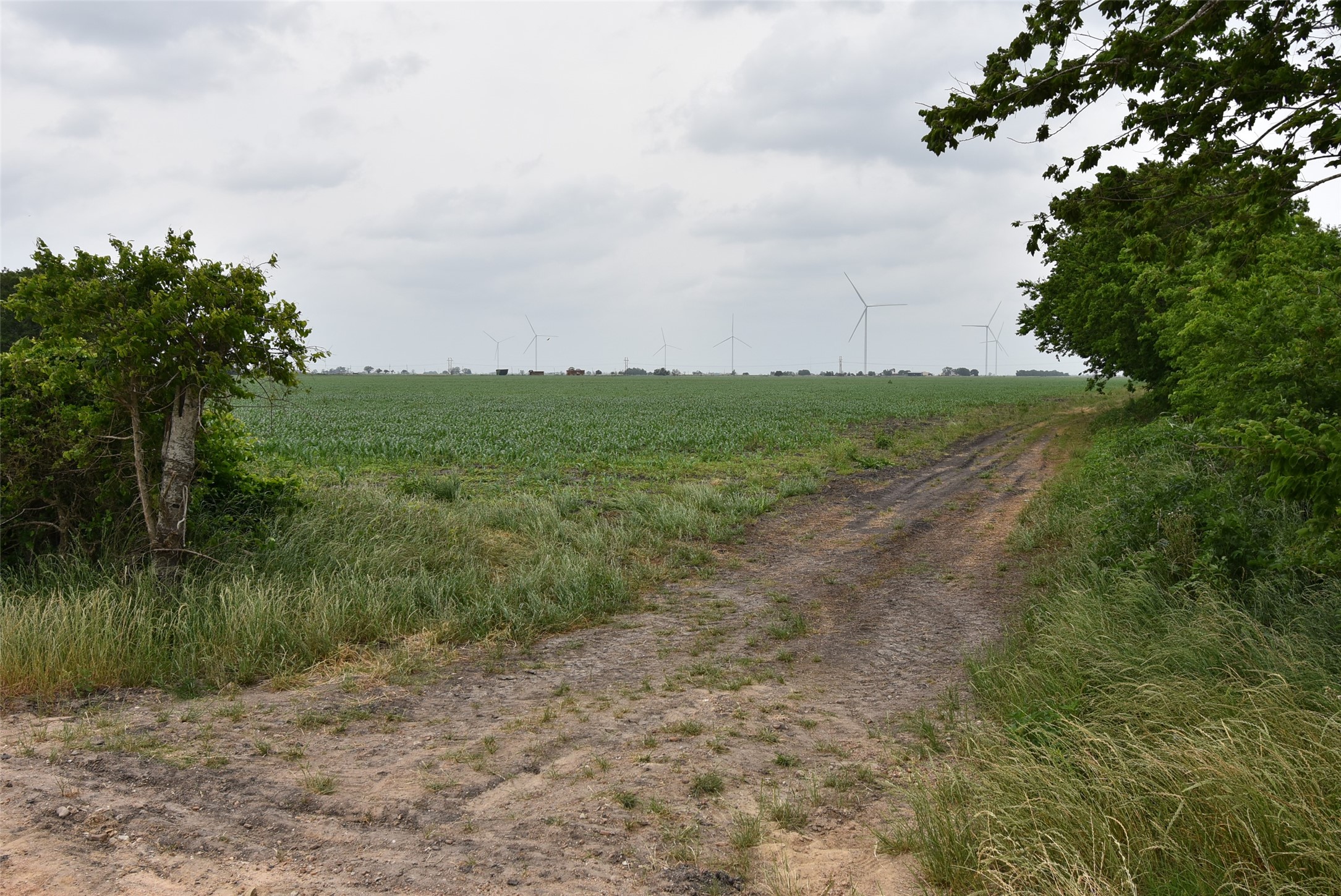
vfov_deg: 43.7
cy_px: 448
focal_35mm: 30
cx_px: 670
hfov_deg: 61.9
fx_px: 1118
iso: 160
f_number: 8
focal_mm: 20
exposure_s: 1/500
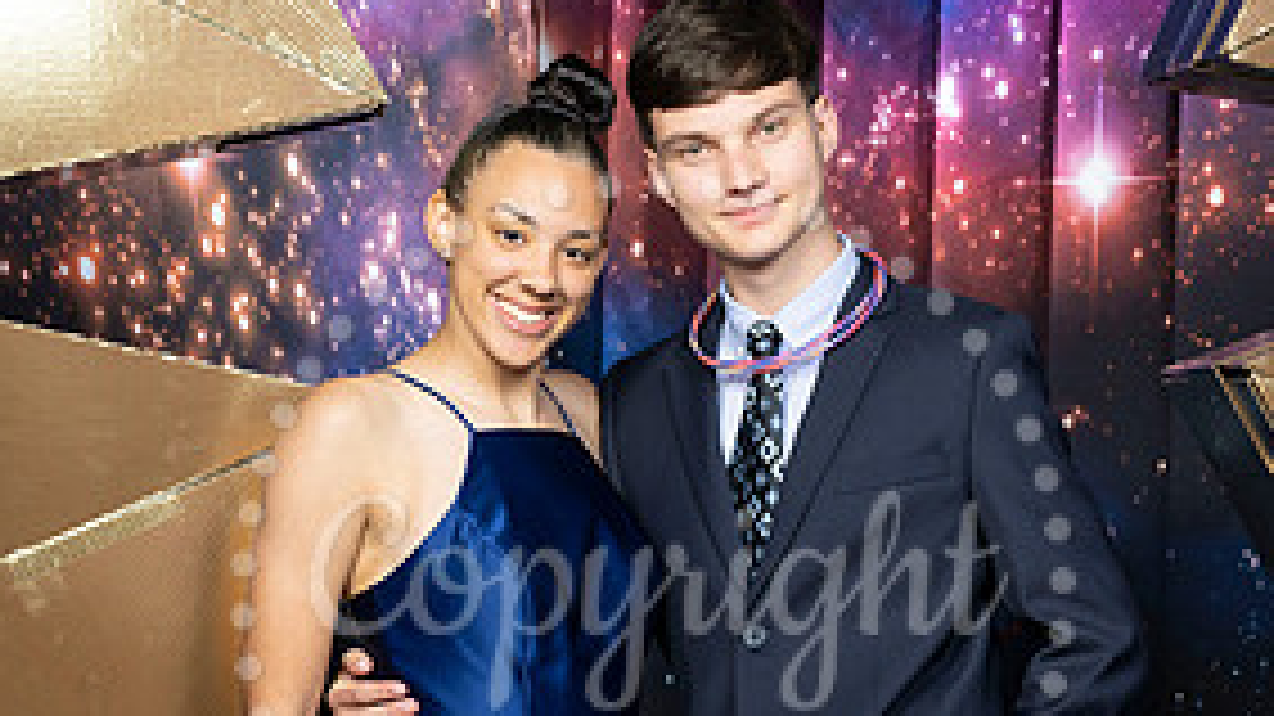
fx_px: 2871
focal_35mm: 85
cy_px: 590
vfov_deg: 14.1
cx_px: 653
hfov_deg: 25.0
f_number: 9
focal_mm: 51
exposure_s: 1/160
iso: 320
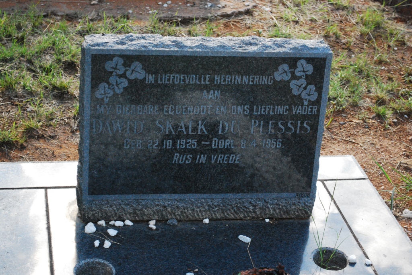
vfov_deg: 18.2
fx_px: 859
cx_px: 206
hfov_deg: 27.0
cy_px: 138
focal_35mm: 75
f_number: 5.6
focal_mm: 50
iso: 1600
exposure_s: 1/800
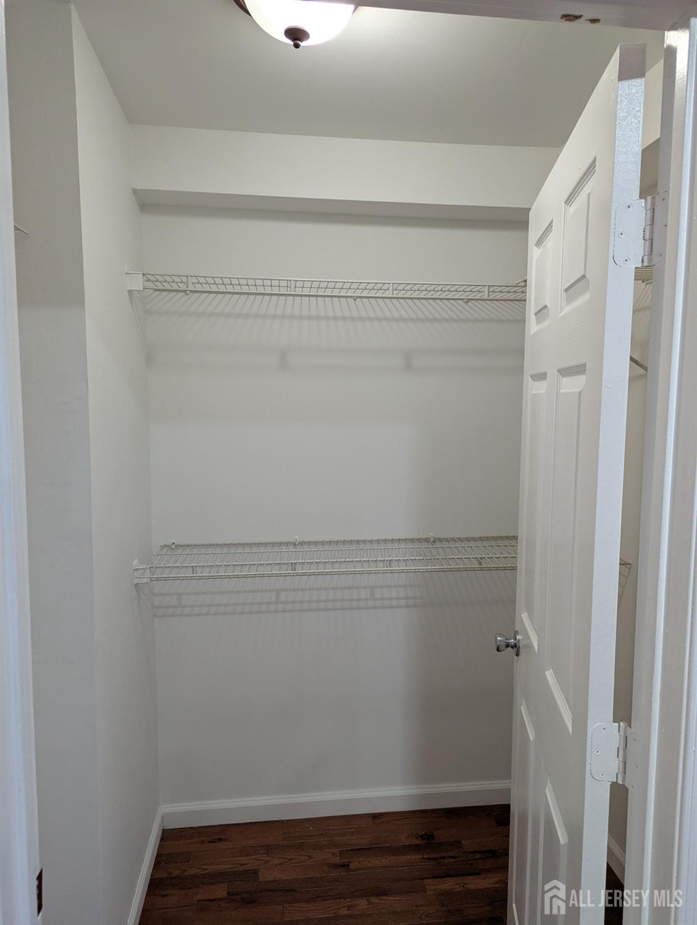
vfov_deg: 71.5
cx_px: 348
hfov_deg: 56.9
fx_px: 643
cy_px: 462
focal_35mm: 24
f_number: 1.85
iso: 209
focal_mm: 6.81
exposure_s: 1/120
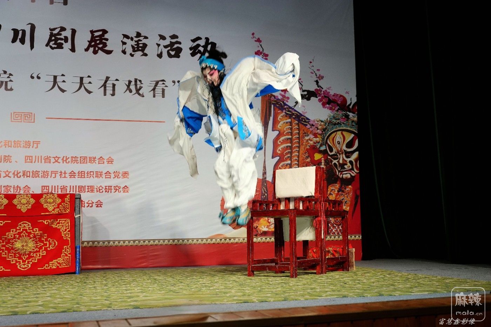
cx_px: 246
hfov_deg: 50.7
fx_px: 518
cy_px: 164
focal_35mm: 38
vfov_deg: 35.0
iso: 800
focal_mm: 38
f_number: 4
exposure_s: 1/160
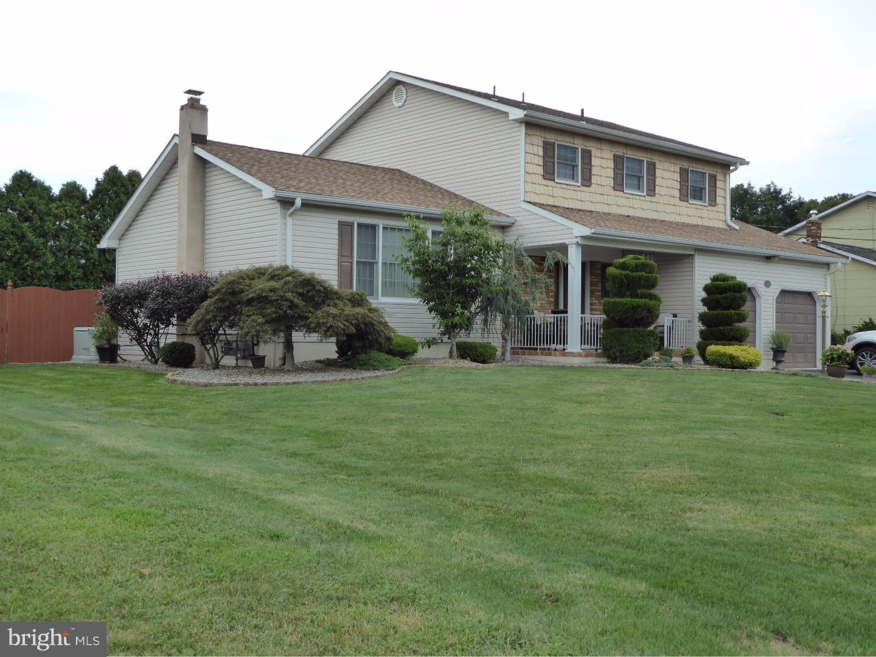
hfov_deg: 50.1
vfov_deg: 38.7
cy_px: 328
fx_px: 936
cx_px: 438
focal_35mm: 37
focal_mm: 6.7
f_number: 3.7
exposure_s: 1/250
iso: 200
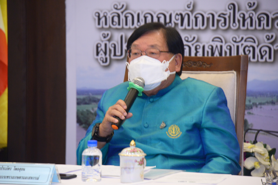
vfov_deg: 4.6
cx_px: 139
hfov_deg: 6.9
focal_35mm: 300
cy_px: 92
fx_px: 2317
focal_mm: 300
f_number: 7.1
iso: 2500
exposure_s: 1/100
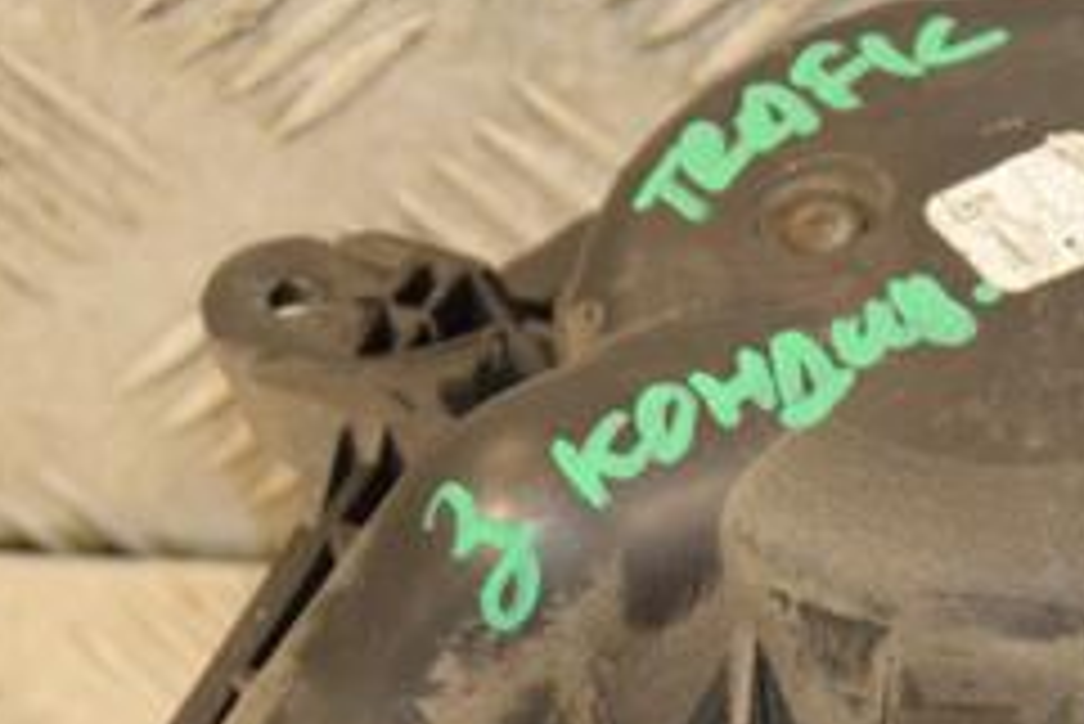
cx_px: 1030
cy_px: 800
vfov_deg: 5.6
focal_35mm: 246
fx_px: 7411
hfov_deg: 8.3
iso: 800
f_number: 5.3
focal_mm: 66
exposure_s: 1/100
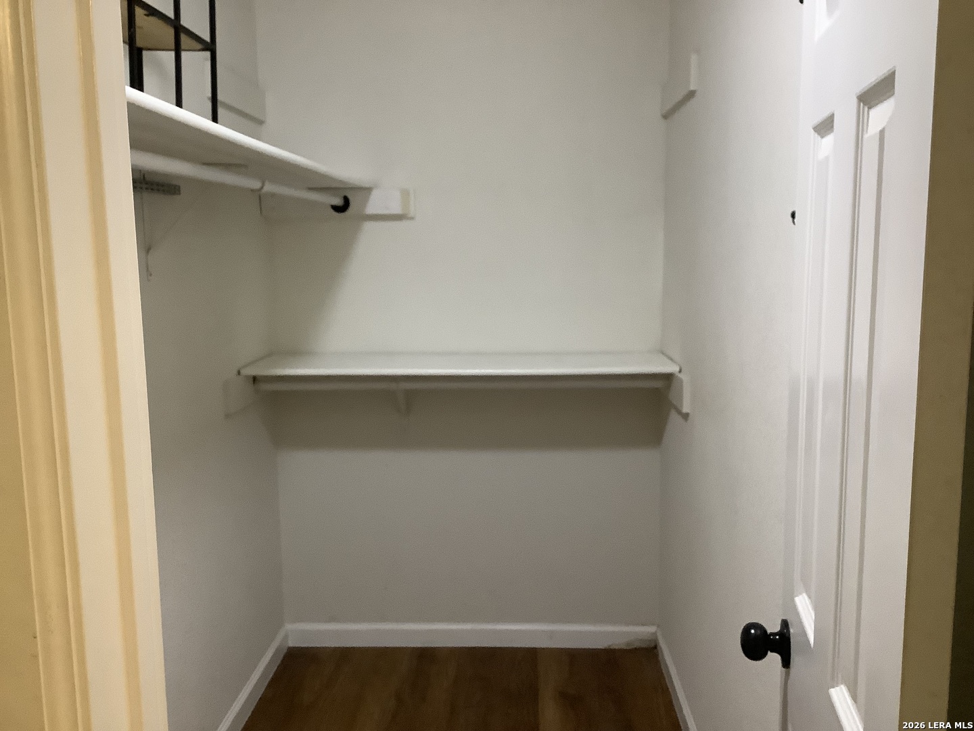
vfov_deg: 45.4
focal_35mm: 31
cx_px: 487
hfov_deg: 58.4
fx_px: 872
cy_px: 366
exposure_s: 1/60
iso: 320
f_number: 2.4
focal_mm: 3.3
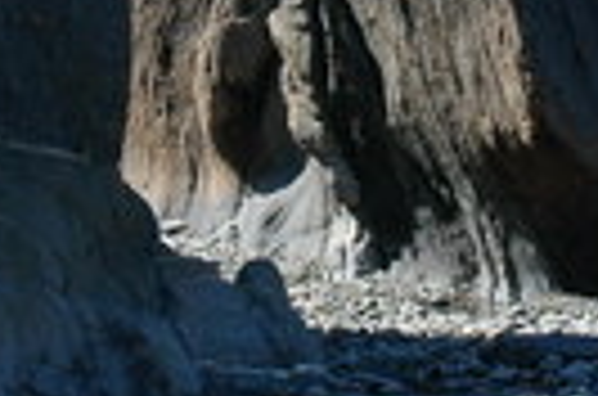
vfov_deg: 10.5
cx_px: 216
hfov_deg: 15.8
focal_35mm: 130
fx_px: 2154
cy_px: 63
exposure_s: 1/160
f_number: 10
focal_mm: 18
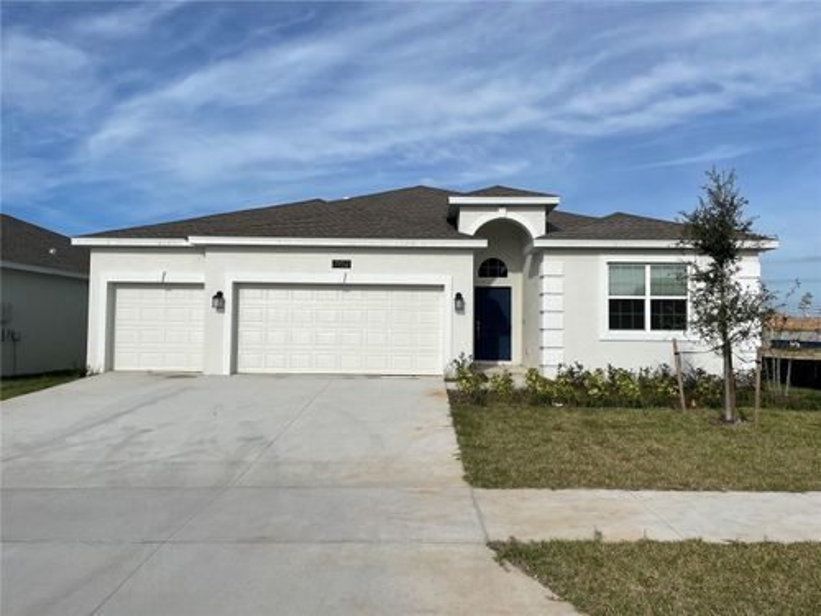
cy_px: 308
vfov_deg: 53.1
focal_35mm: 26
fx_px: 617
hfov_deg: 67.3
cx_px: 410
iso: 32
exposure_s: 1/6897
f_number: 1.6
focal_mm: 4.2
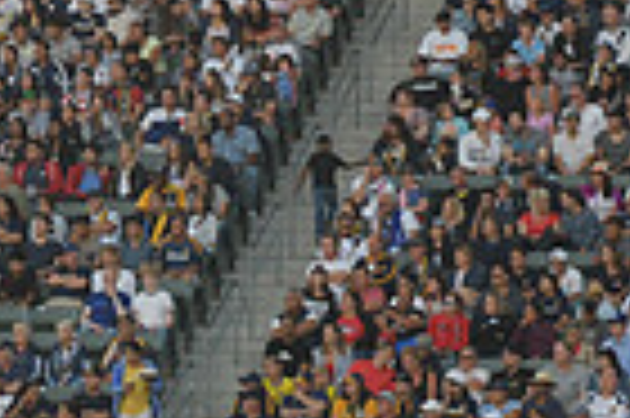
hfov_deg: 4.1
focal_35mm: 497
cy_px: 81
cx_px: -22
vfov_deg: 2.8
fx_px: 8687
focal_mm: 120
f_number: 2.8
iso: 640
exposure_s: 1/800
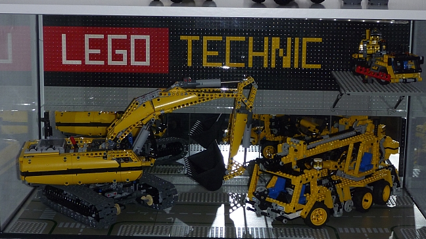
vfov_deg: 16.3
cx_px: 225
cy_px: 83
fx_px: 836
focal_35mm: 74
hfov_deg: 28.6
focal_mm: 9.8
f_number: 4.9
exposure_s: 1/40
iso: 100
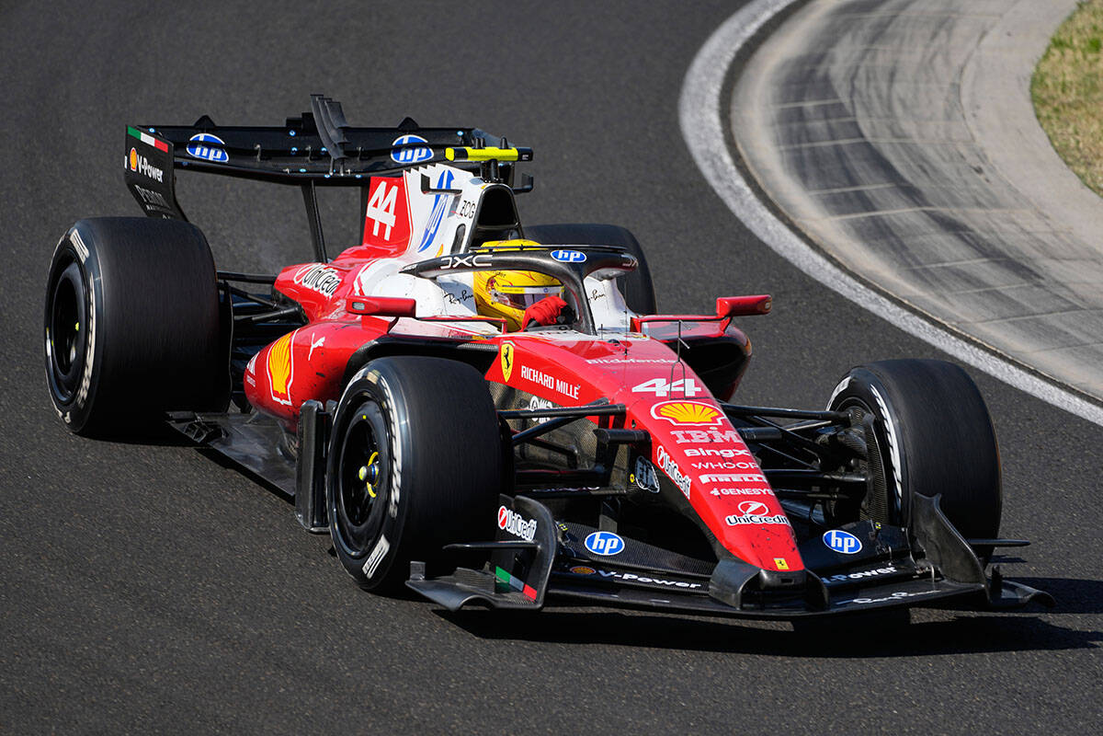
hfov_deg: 5.4
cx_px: 552
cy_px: 368
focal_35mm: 382
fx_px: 11703
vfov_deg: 3.6
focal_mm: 382
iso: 200
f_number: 7.1
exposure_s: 1/1000
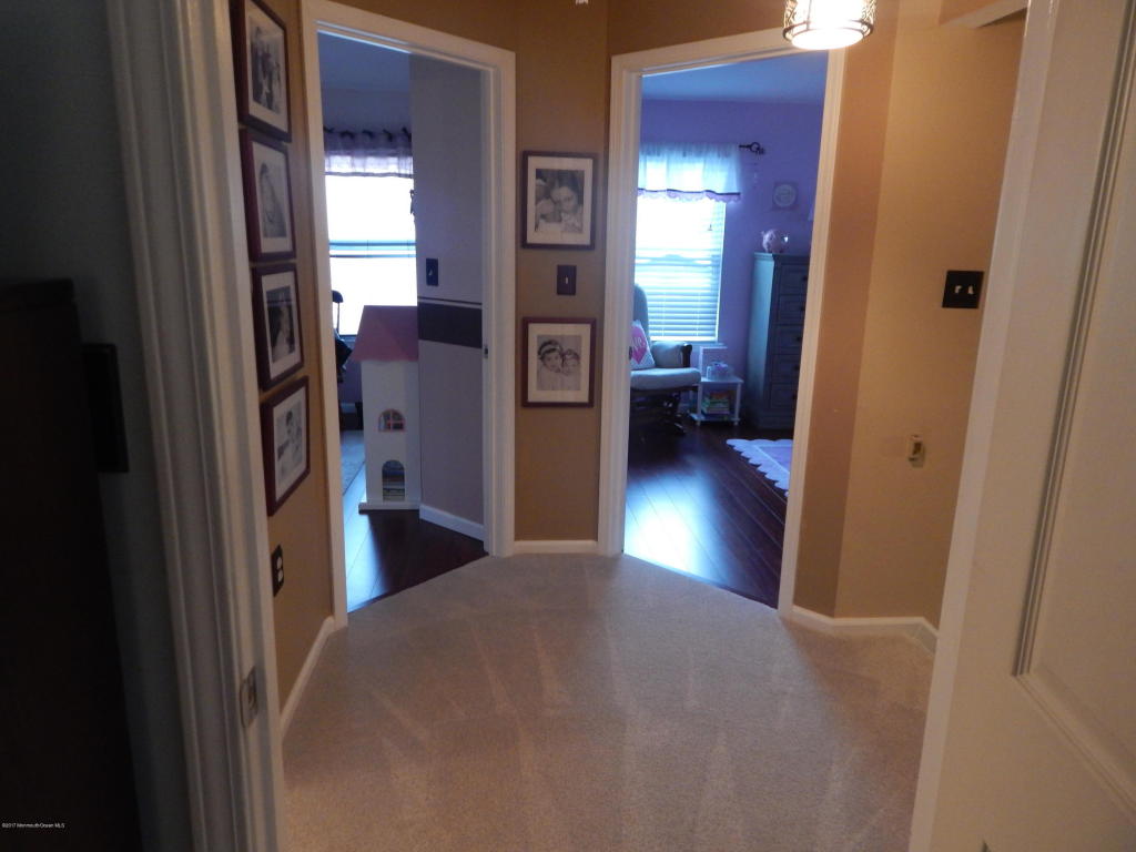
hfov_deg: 73.9
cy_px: 426
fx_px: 755
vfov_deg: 58.9
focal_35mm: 23
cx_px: 568
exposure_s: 1/15
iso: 400
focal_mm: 4
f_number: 3
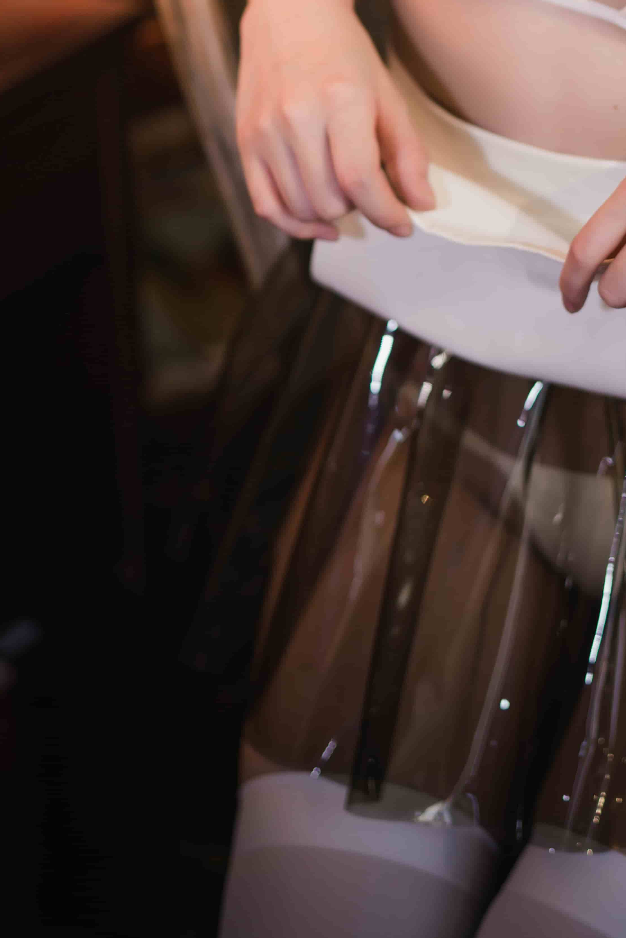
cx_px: 595
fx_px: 3102
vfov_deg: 16.6
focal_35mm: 119
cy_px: -125
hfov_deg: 11.4
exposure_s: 1/125
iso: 400
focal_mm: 50
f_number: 1.6
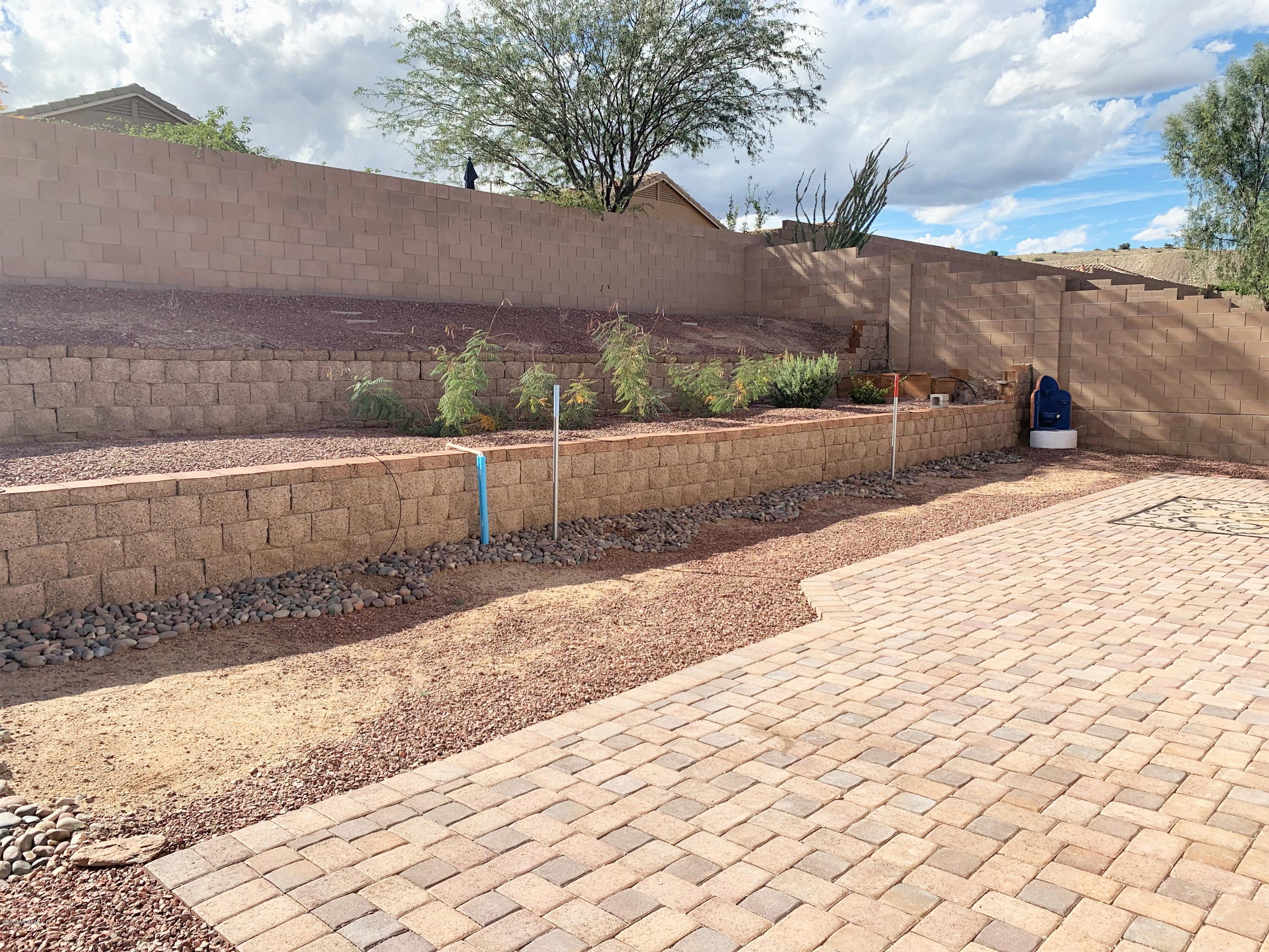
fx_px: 953
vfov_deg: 53.1
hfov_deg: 67.3
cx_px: 634
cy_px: 476
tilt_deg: -5.5
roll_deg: +0.1
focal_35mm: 26
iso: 25
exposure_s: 1/1916
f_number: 1.8
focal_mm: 4.25
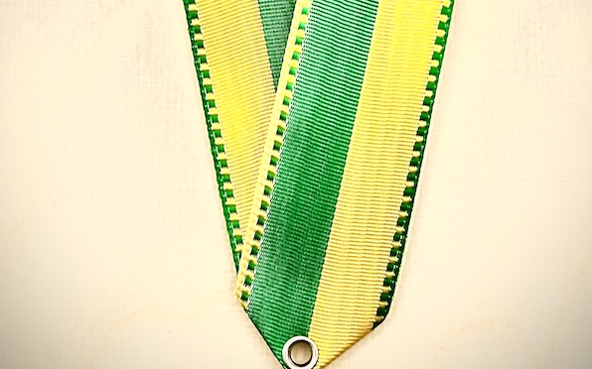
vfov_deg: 33.4
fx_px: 597
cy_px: 75
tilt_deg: -76.5
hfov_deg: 52.8
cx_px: 297
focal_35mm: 37
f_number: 1.5
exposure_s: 1/111
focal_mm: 5.7
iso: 32
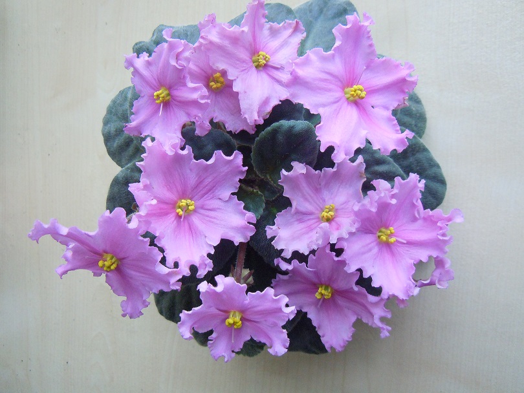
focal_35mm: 30
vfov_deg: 46.8
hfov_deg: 59.9
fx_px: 454
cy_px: 196
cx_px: 262
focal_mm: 5.4
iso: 500
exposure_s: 1/125
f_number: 3.5
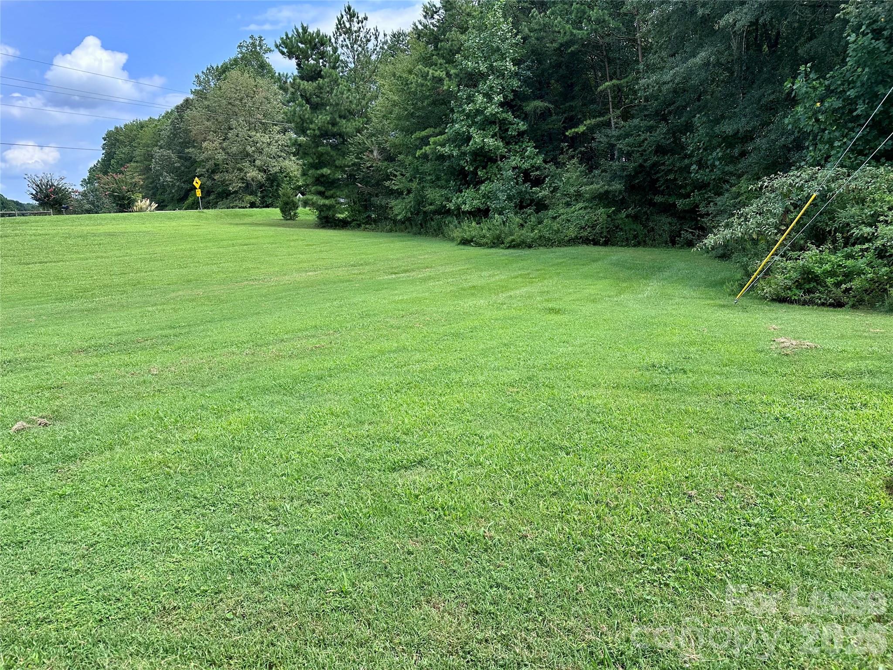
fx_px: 619
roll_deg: +3.4
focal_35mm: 24
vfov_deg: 56.8
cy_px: 335
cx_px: 446
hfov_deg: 71.6
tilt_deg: -12.3
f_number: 1.78
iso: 80
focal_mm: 6.86
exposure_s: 1/1587
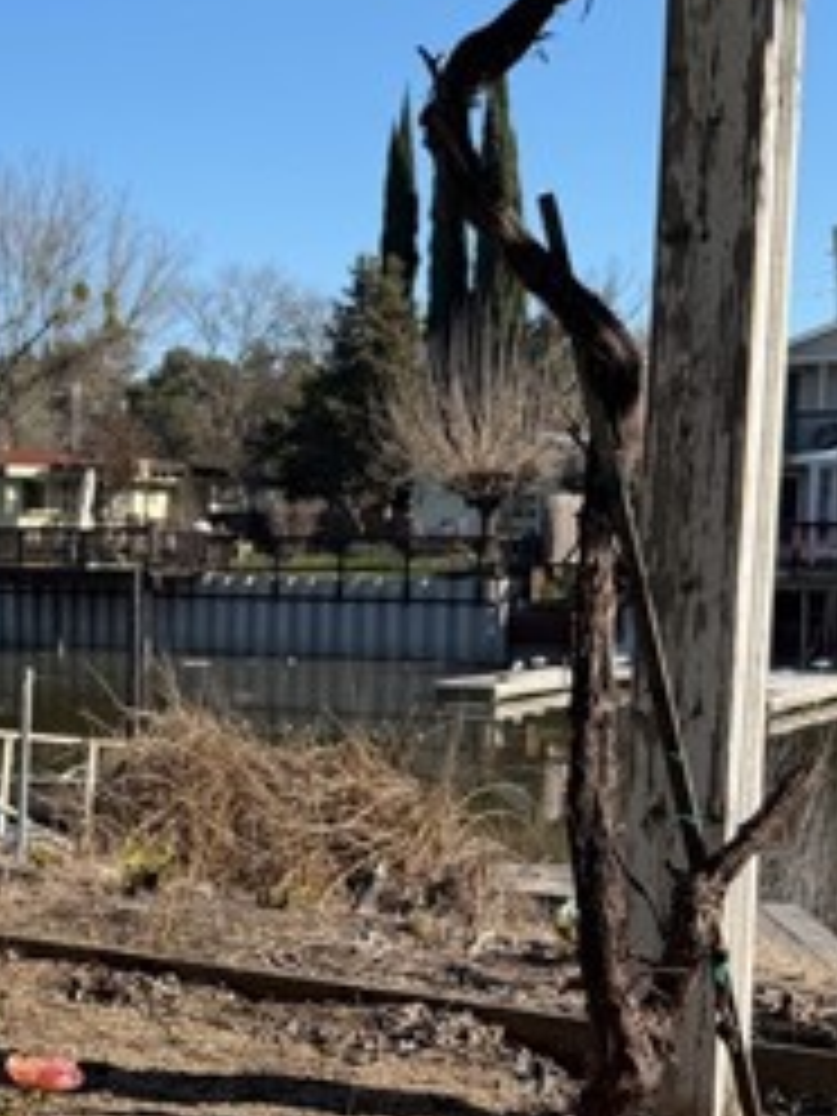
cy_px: 720
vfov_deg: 31.0
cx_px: 14
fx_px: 1999
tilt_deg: -5.0
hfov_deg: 22.8
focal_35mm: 62
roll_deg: -1.4
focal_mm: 6.76
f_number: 1.78
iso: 80
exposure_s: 1/3425
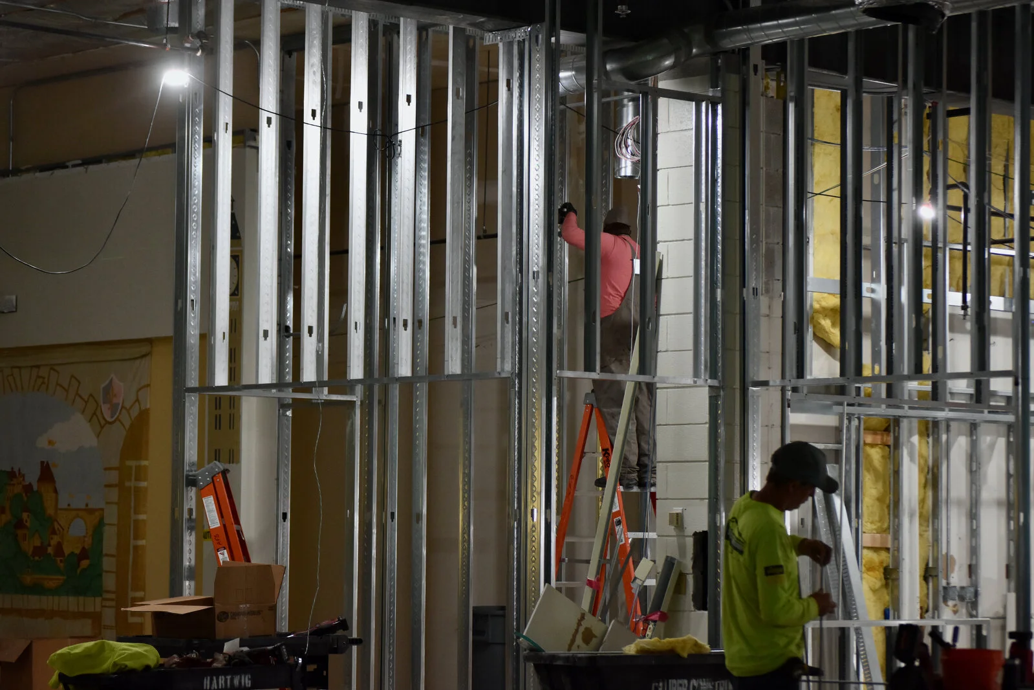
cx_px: 517
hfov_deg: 20.6
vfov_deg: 13.8
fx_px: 2843
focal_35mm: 99
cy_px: 345
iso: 1250
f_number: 4.2
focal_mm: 66
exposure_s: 1/60
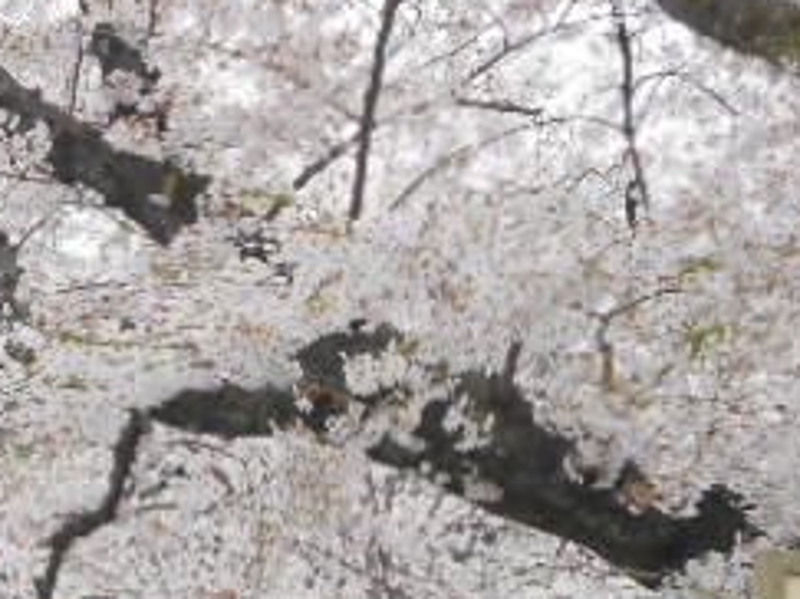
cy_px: 642
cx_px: -23
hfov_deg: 16.6
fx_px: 2680
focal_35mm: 116
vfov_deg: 12.6
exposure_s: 1/80
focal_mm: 7.8
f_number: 4.5
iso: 80
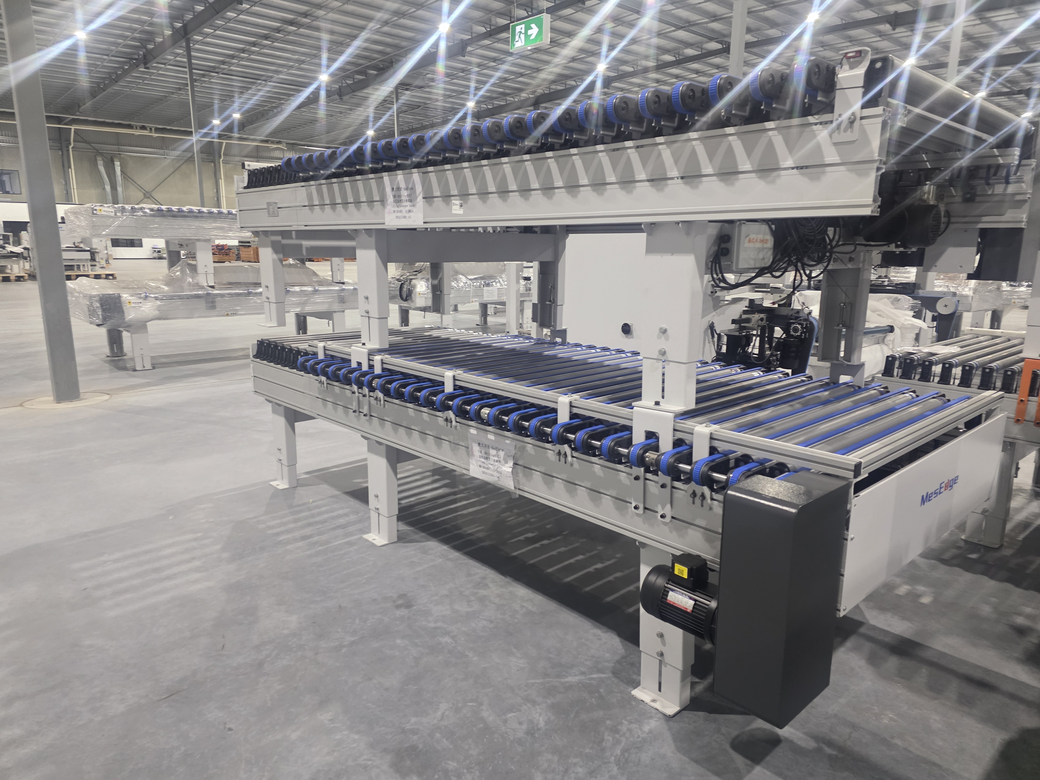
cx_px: 520
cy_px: 390
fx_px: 691
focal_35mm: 23
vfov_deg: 58.9
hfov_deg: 73.9
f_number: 1.7
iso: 800
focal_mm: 6.3
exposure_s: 1/100
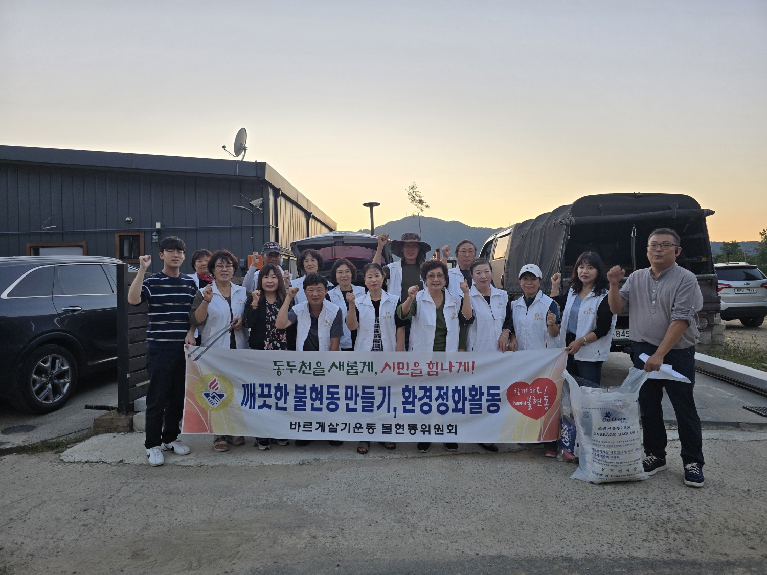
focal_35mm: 23
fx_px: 510
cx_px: 384
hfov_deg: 73.9
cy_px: 288
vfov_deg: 58.9
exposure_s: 1/180
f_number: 1.7
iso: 50
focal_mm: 6.3
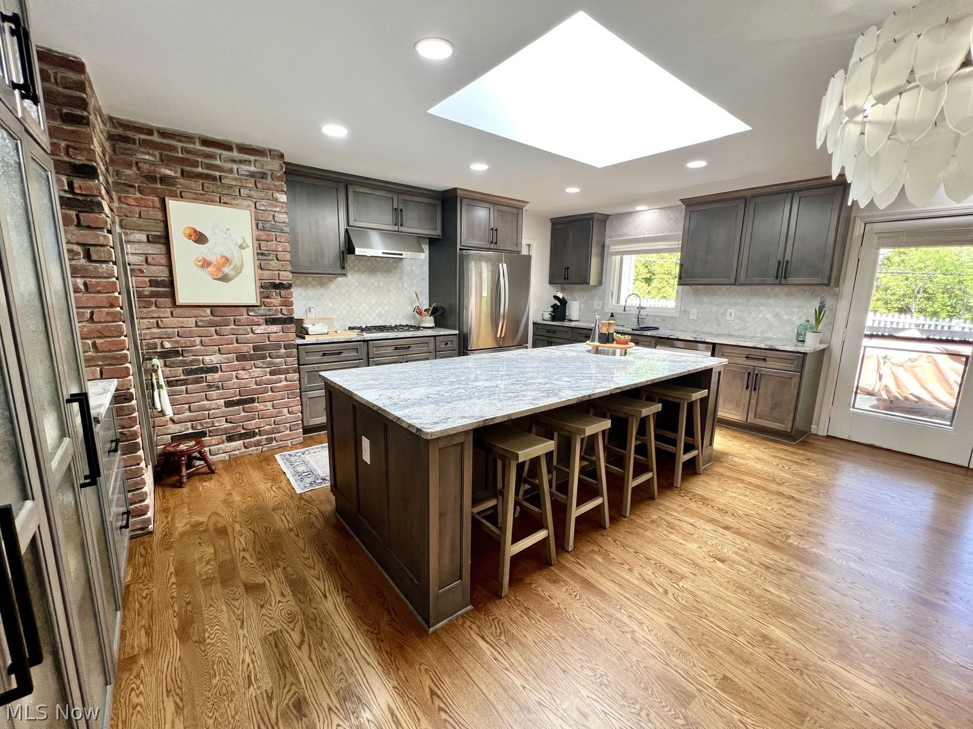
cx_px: 486
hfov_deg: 102.1
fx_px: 394
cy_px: 364
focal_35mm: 14
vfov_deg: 85.7
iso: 100
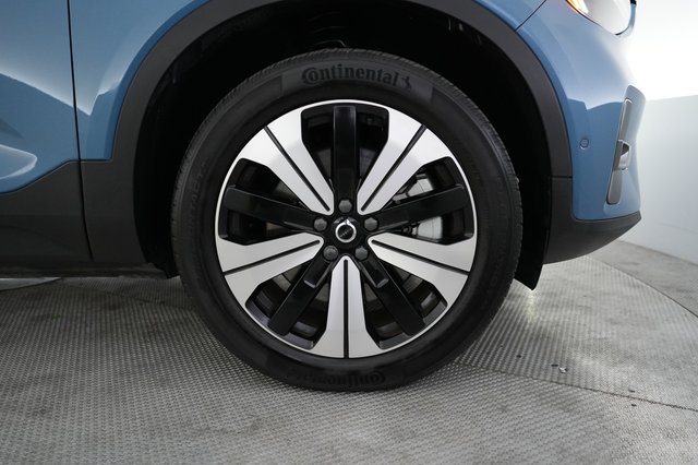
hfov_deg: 73.8
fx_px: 465
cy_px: 232
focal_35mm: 24
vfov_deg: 53.1
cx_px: 349
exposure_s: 1/160
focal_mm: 24
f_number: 2.8
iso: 4000
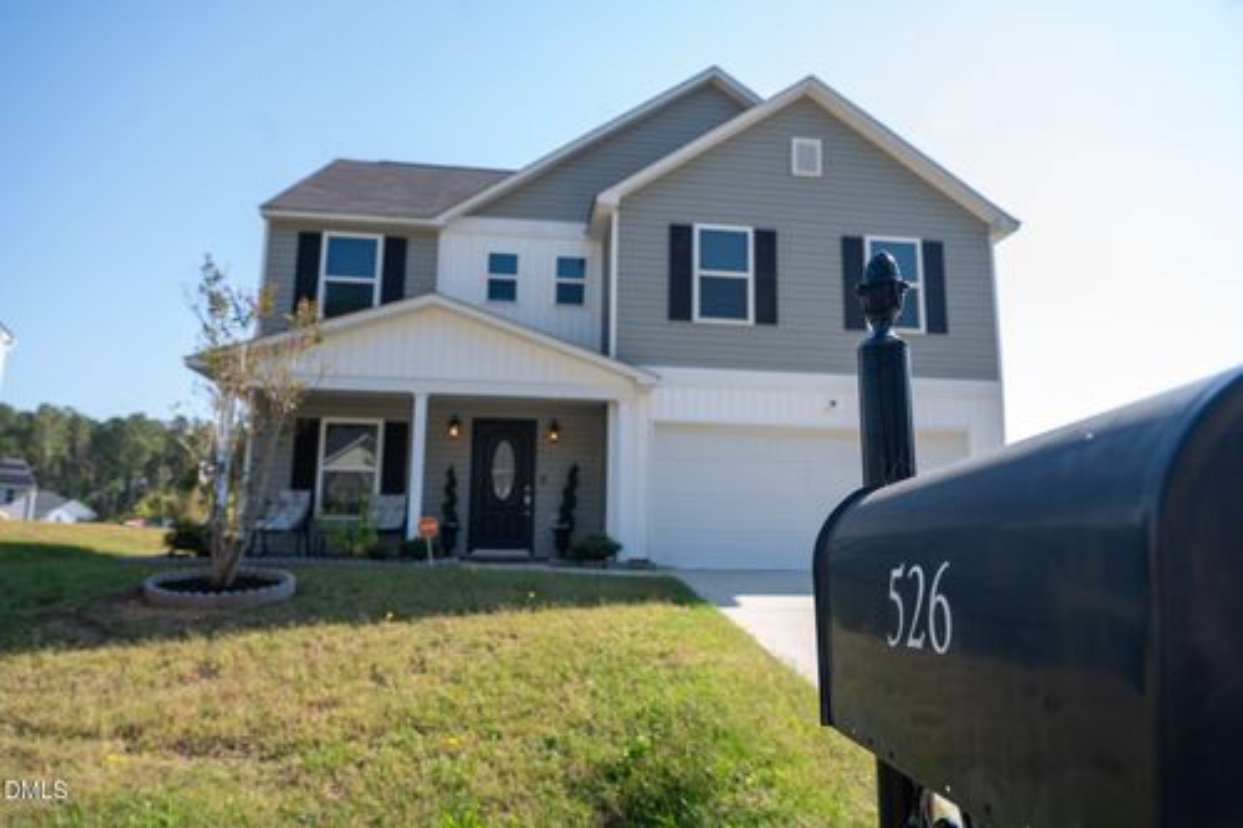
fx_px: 828
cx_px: 622
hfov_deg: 73.8
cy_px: 414
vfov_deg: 53.1
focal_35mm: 24
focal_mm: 24
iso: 64
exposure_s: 1/200
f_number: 5
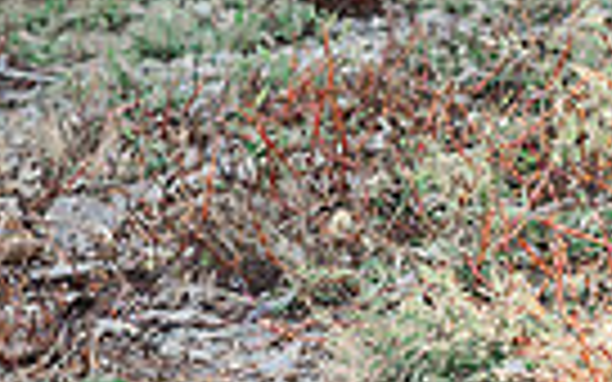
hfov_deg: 5.6
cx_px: 1197
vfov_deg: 3.5
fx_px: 6155
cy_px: -483
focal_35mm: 369
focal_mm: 85
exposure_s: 1/200
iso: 320
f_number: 4
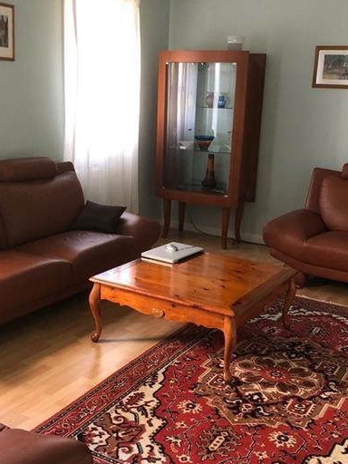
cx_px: 164
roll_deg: -1.7
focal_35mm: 42
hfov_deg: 34.3
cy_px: 245
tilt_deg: -14.4
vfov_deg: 44.8
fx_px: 563
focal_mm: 3.99
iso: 100
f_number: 1.8
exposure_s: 1/8
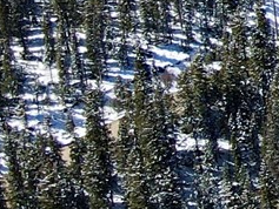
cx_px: 928
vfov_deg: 8.8
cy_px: -155
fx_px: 1306
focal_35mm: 162
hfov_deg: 9.0
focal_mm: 4.5
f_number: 2.8
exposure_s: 1/725
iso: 100
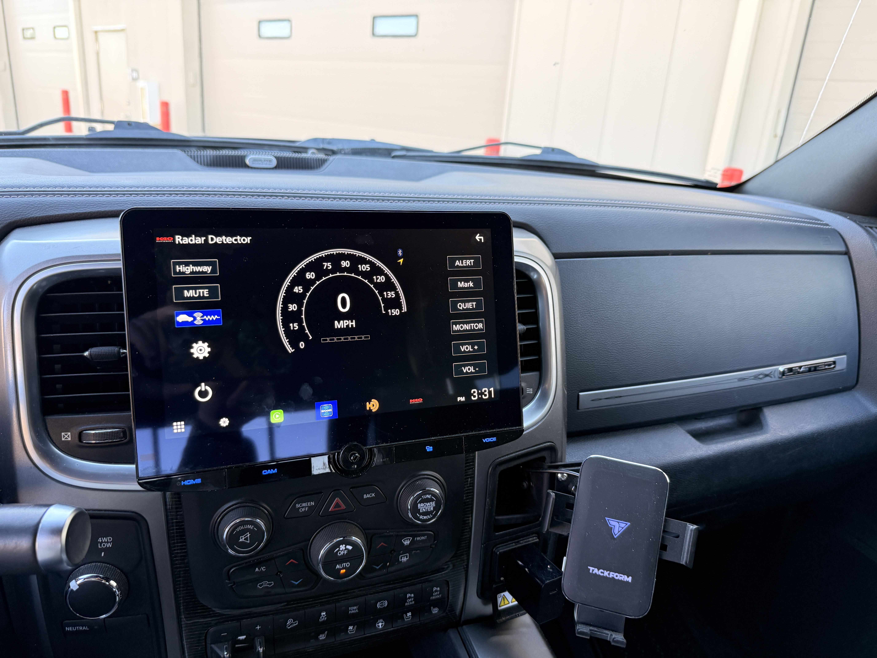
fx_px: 608
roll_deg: -4.5
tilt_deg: -17.7
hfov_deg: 71.6
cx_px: 438
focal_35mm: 24
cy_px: 329
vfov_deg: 56.8
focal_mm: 6.76
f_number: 1.78
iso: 200
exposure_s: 1/94
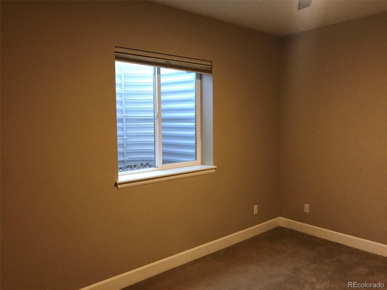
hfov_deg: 63.4
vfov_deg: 49.7
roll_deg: -0.1
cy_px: 145
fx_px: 313
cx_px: 194
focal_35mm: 28
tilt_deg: -4.4
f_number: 1.8
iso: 100
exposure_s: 1/15
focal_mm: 3.99
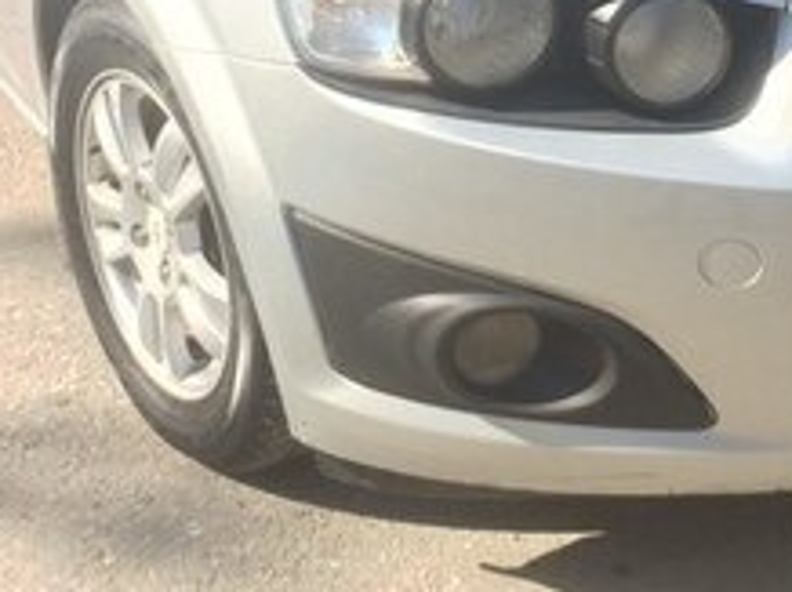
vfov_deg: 16.2
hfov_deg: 22.0
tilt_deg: -19.0
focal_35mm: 88
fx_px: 2011
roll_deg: +2.4
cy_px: -78
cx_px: 647
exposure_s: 1/672
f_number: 2.2
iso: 32
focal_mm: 4.15
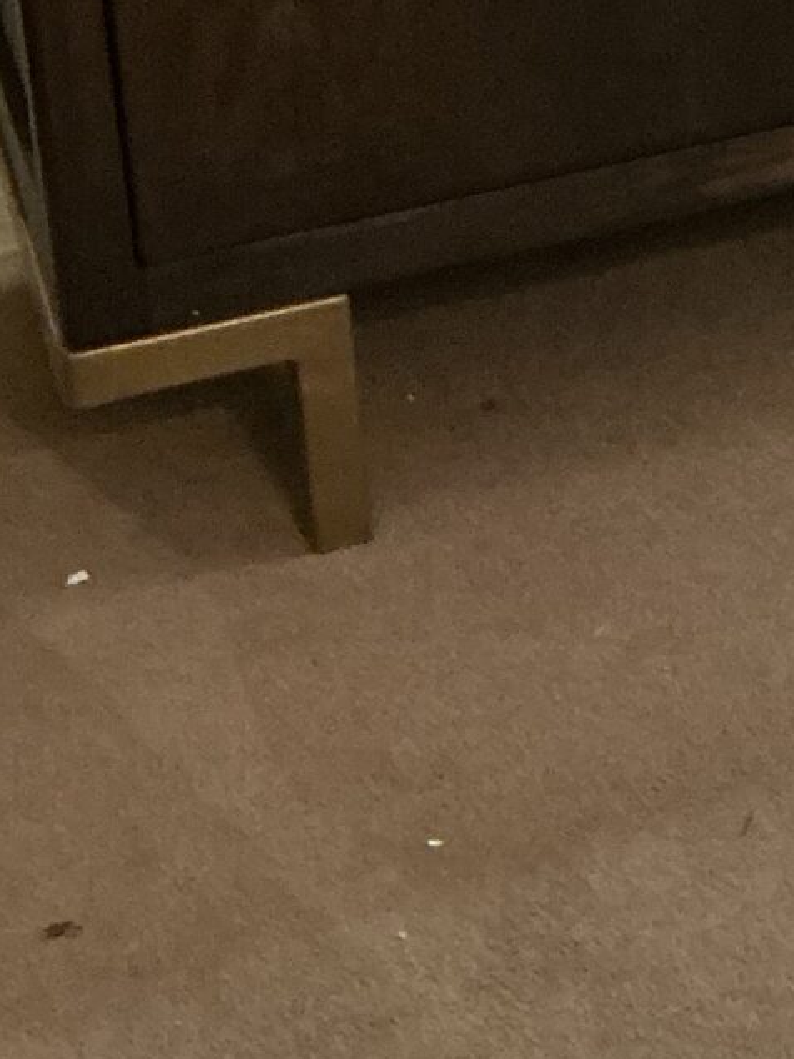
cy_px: -454
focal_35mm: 117
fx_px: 3579
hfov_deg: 11.9
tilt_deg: -17.2
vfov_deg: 15.7
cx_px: 1279
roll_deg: +2.1
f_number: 1.8
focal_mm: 3
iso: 200
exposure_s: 1/40
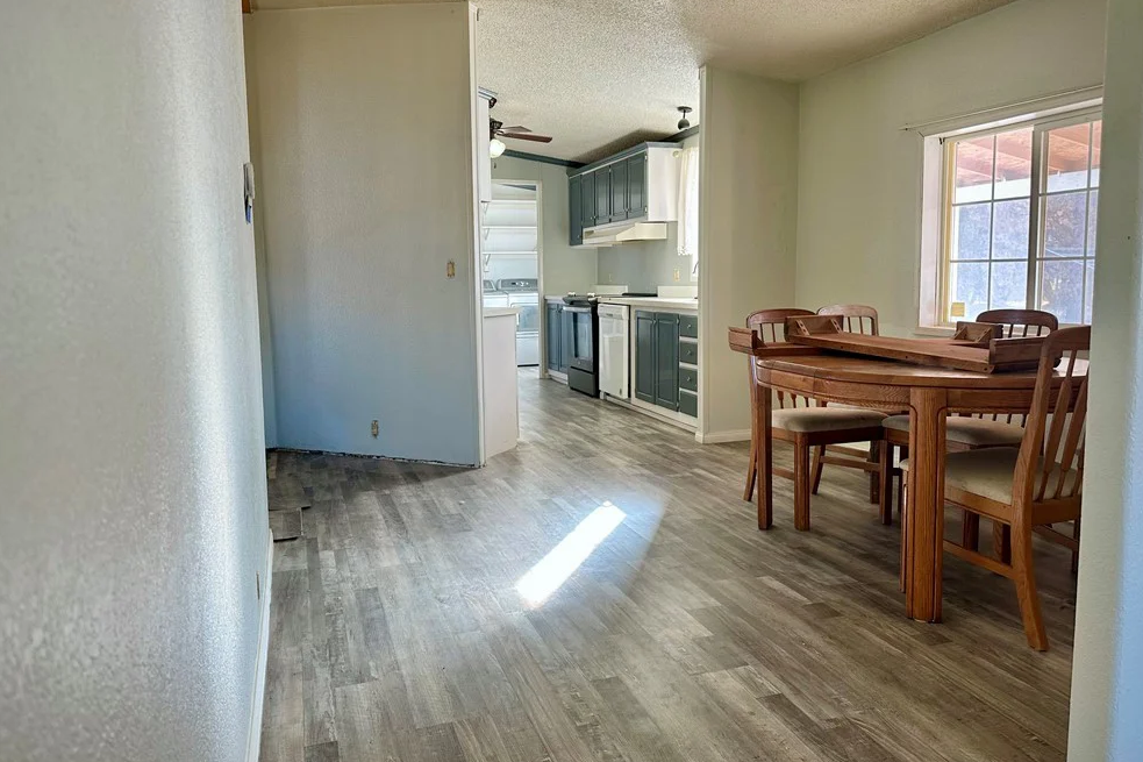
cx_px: 571
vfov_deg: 49.5
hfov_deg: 69.4
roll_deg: +0.9
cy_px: 365
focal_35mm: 26
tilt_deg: -6.9
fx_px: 825
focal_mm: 6.86
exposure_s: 1/120
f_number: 1.78
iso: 100
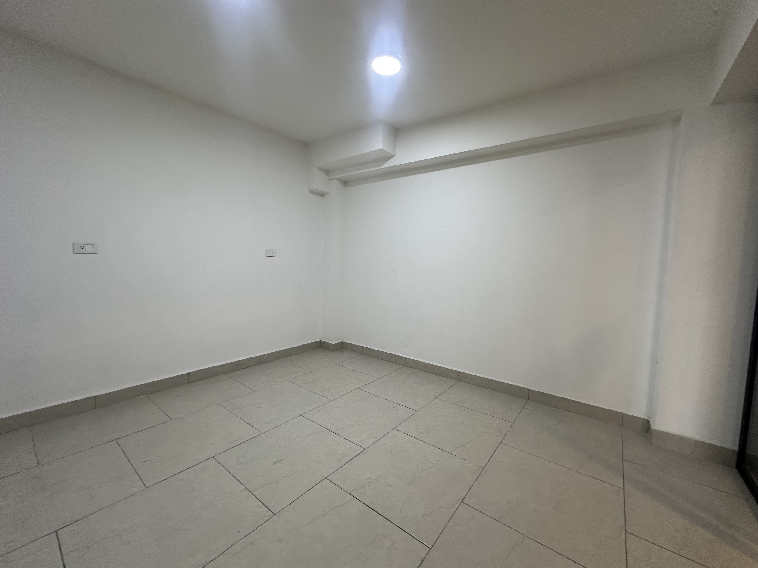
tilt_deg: -4.1
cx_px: 379
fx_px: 307
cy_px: 284
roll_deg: -2.7
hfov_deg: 102.1
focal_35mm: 14
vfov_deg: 85.7
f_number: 2.2
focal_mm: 2.22
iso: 200
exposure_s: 1/120
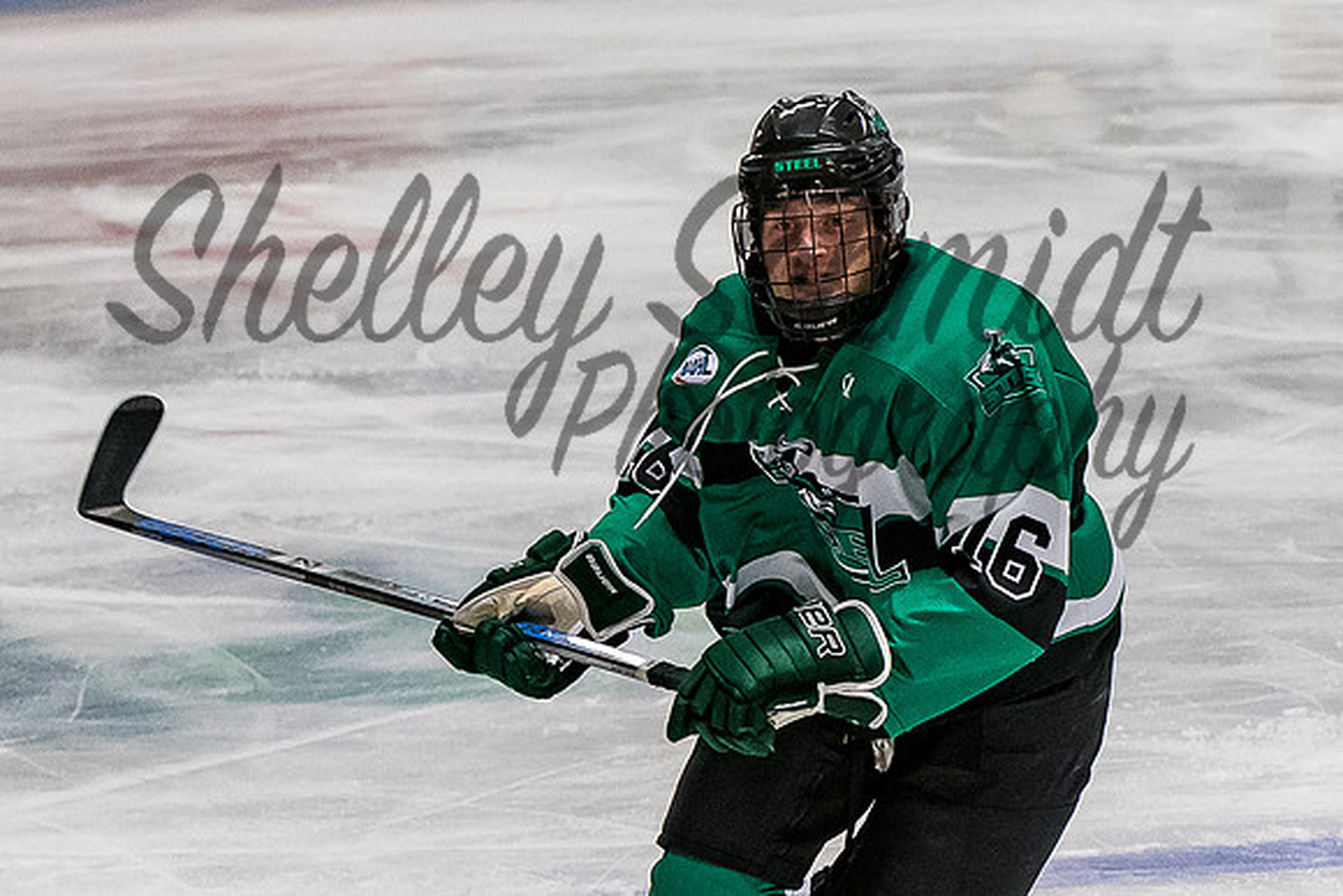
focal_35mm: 329
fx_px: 12285
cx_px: 893
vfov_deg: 4.2
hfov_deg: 6.3
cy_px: 558
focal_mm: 92
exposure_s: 1/800
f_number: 4
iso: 2500
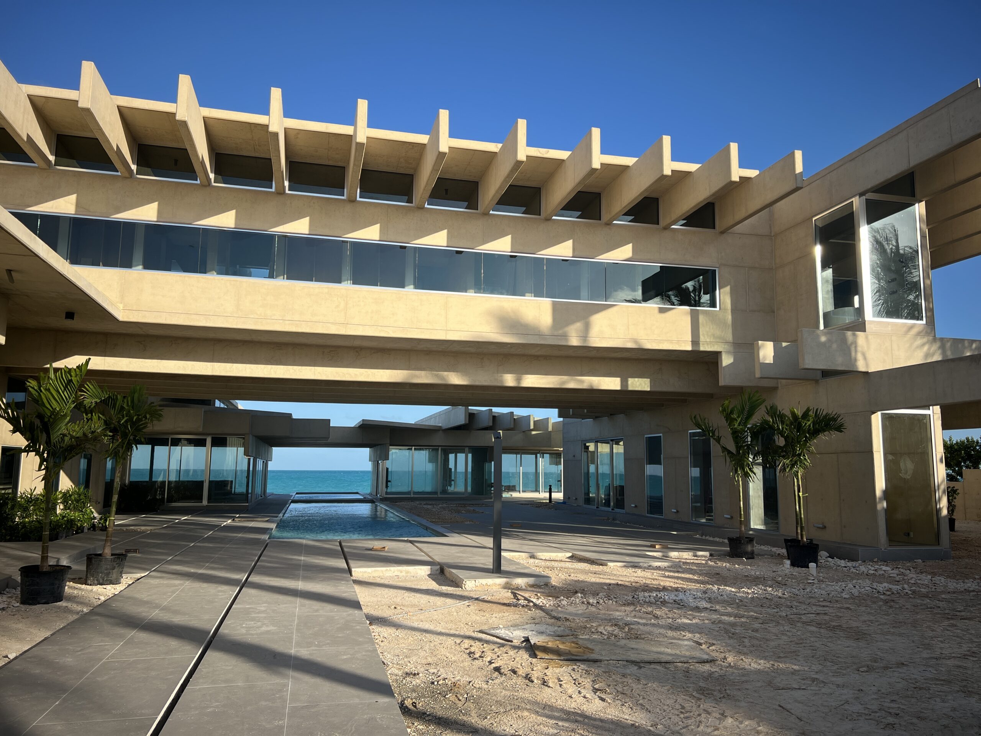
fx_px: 737
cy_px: 368
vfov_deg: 53.1
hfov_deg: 67.3
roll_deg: +0.2
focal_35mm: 26
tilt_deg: +7.2
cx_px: 490
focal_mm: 5.7
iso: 50
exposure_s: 1/3356
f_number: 1.5
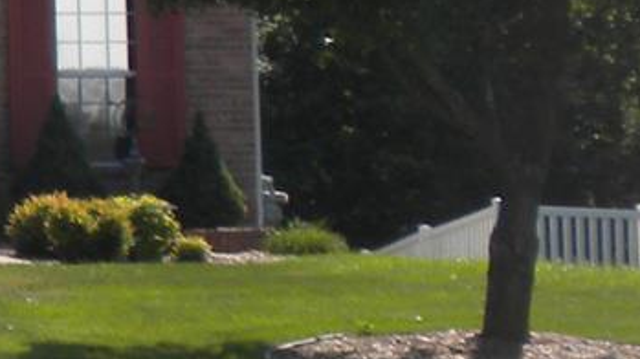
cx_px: -783
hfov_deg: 10.4
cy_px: -169
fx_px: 3138
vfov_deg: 6.5
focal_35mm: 185
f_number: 10
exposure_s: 1/95.1
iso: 64
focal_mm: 6.6
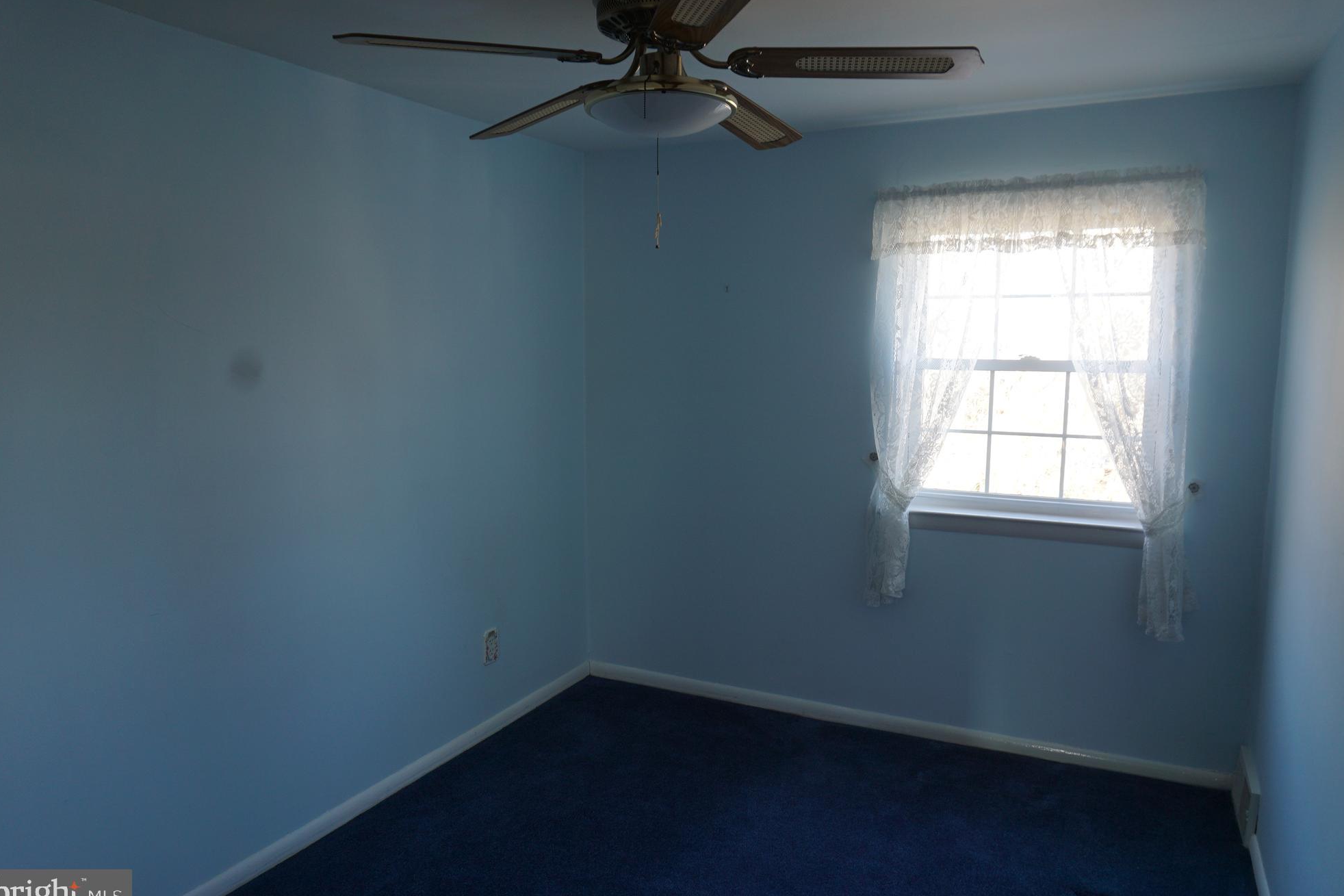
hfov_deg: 71.5
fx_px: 933
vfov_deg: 51.3
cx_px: 682
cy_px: 453
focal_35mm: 25
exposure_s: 1/13
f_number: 5.6
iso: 125
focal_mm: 16
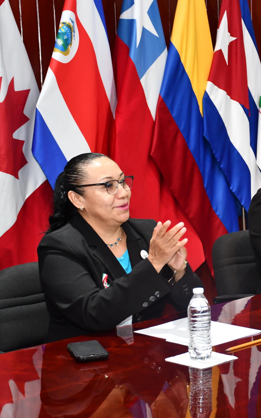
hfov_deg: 14.4
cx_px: 306
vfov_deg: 23.6
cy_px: 210
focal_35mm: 88
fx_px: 1002
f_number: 4.2
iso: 1250
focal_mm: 38
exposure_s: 1/60
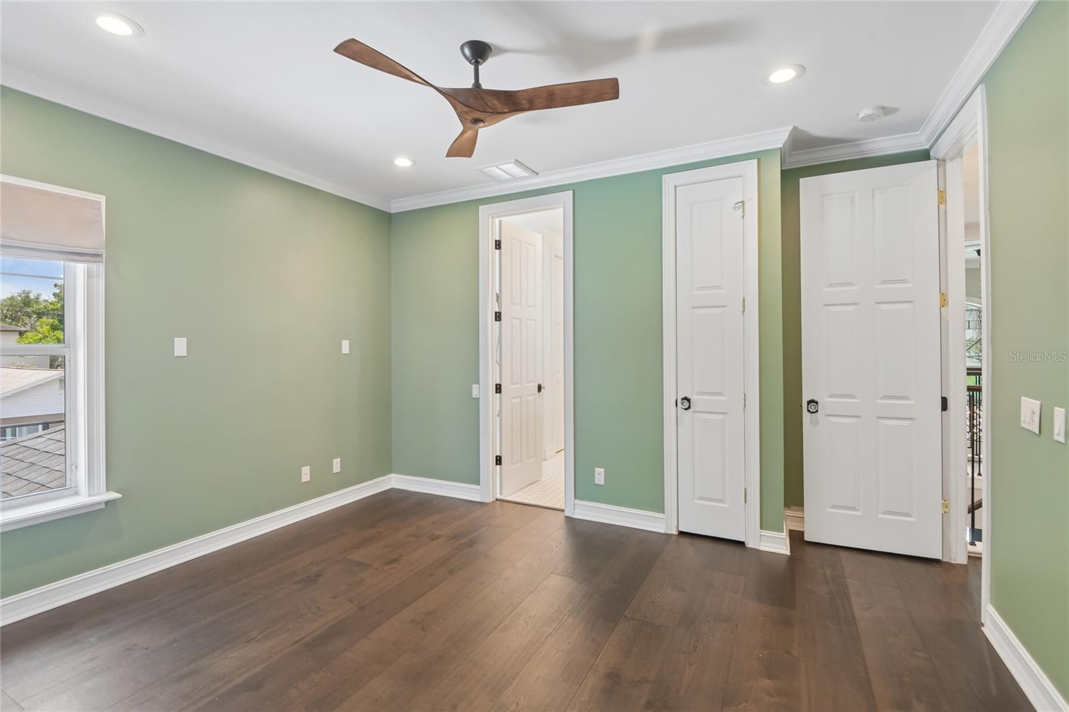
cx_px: 534
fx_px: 475
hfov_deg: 96.7
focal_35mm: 16
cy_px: 356
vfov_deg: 73.7
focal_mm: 16
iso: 400
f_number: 8
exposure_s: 1/13
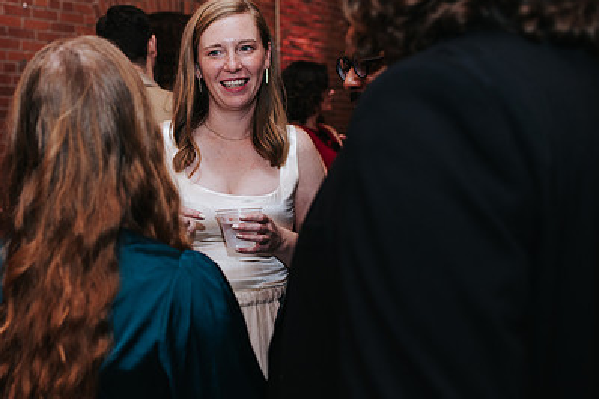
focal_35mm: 51
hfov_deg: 38.5
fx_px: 848
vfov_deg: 26.5
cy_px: 196
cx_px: 206
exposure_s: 1/200
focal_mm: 35
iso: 800
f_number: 3.2
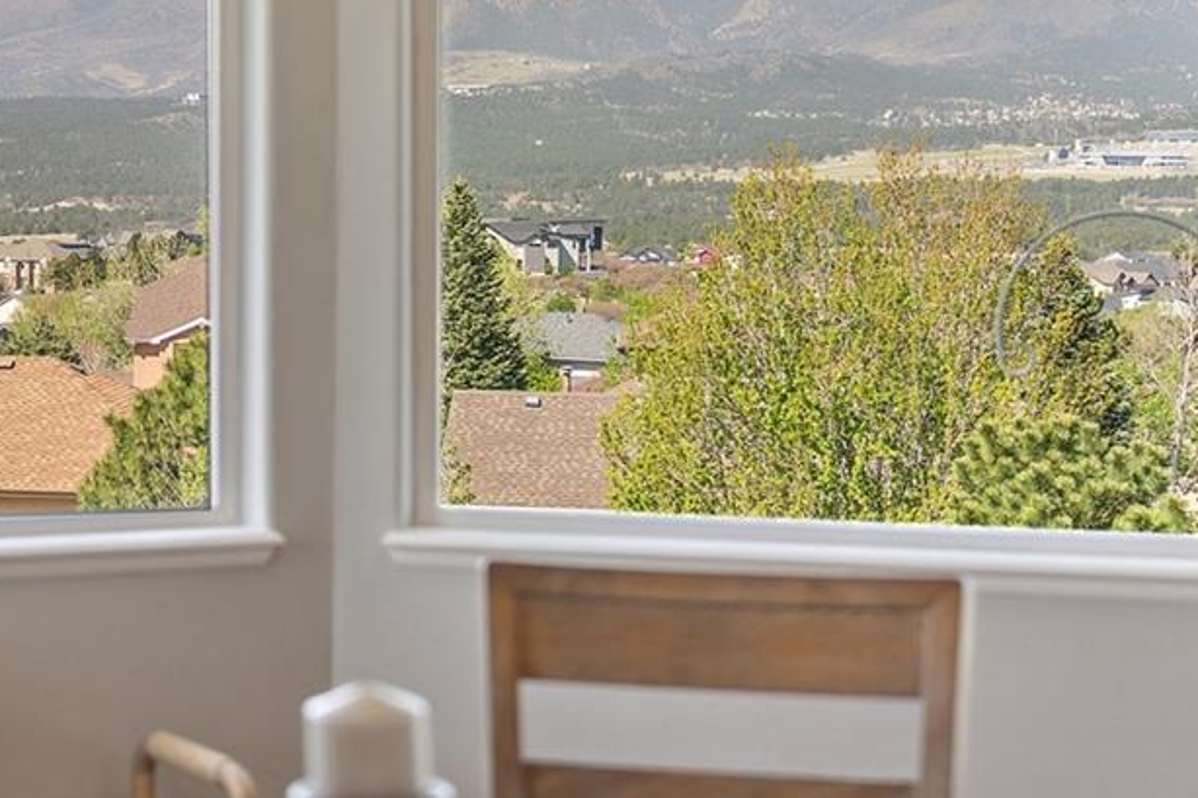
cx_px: -107
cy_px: 176
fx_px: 3293
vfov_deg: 13.8
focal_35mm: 99
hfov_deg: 19.8
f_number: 2.8
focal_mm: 38
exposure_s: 1/100
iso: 100
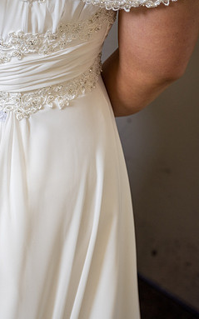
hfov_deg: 17.8
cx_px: -12
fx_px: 617
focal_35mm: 71
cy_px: 160
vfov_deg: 29.0
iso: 200
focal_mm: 46
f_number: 5
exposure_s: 1/50
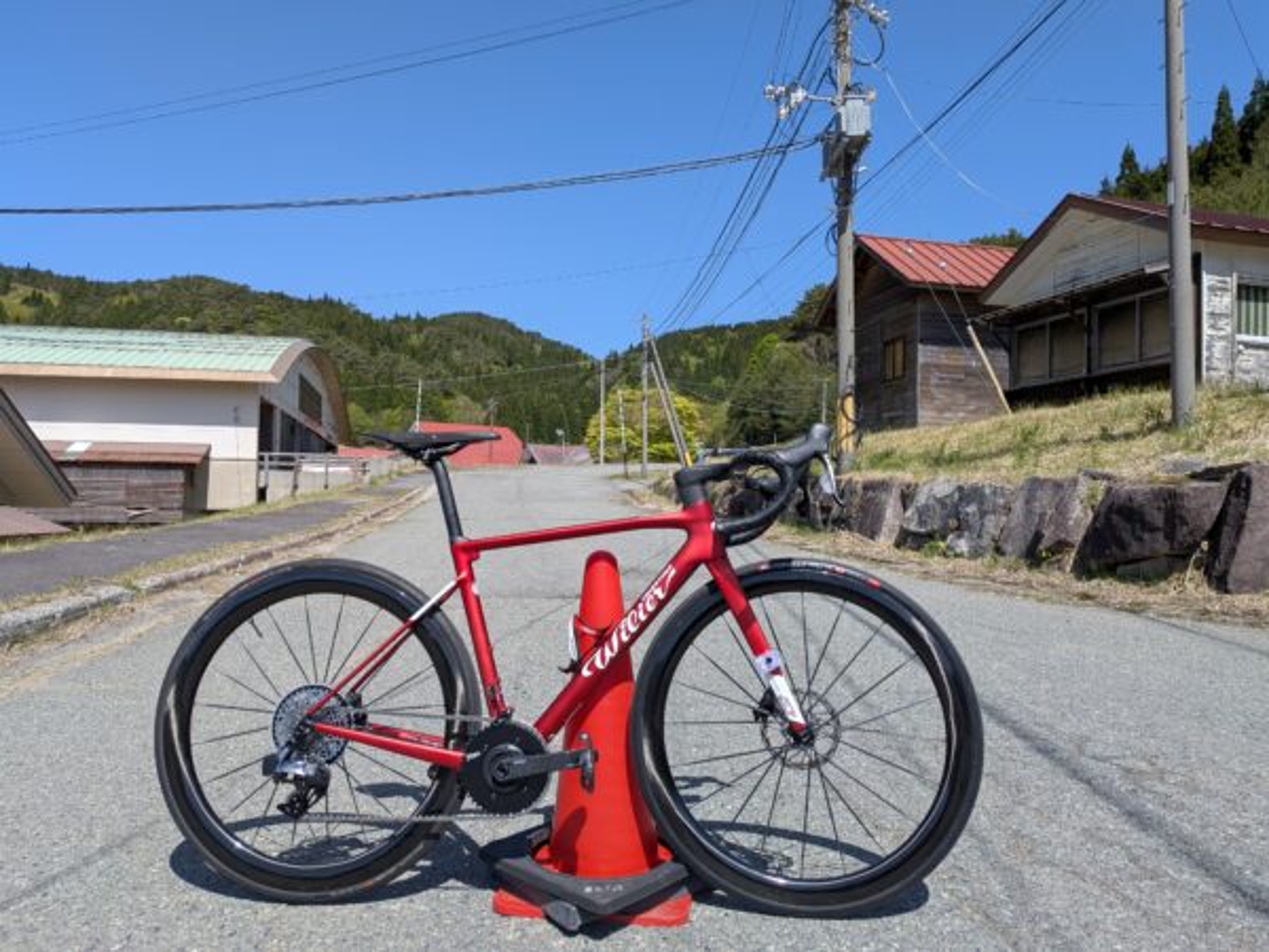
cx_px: 634
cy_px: 476
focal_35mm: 24
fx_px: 880
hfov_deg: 71.6
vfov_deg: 56.8
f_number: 1.7
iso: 26
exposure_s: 1/1495
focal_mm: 4.53
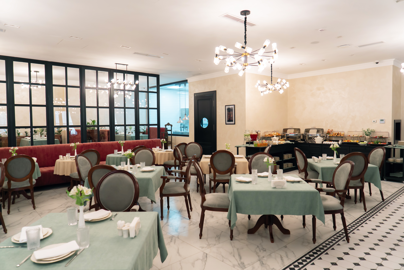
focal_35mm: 24
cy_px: 135
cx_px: 202
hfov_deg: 73.7
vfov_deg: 53.1
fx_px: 269
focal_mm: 24
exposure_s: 1/100
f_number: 4
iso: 640
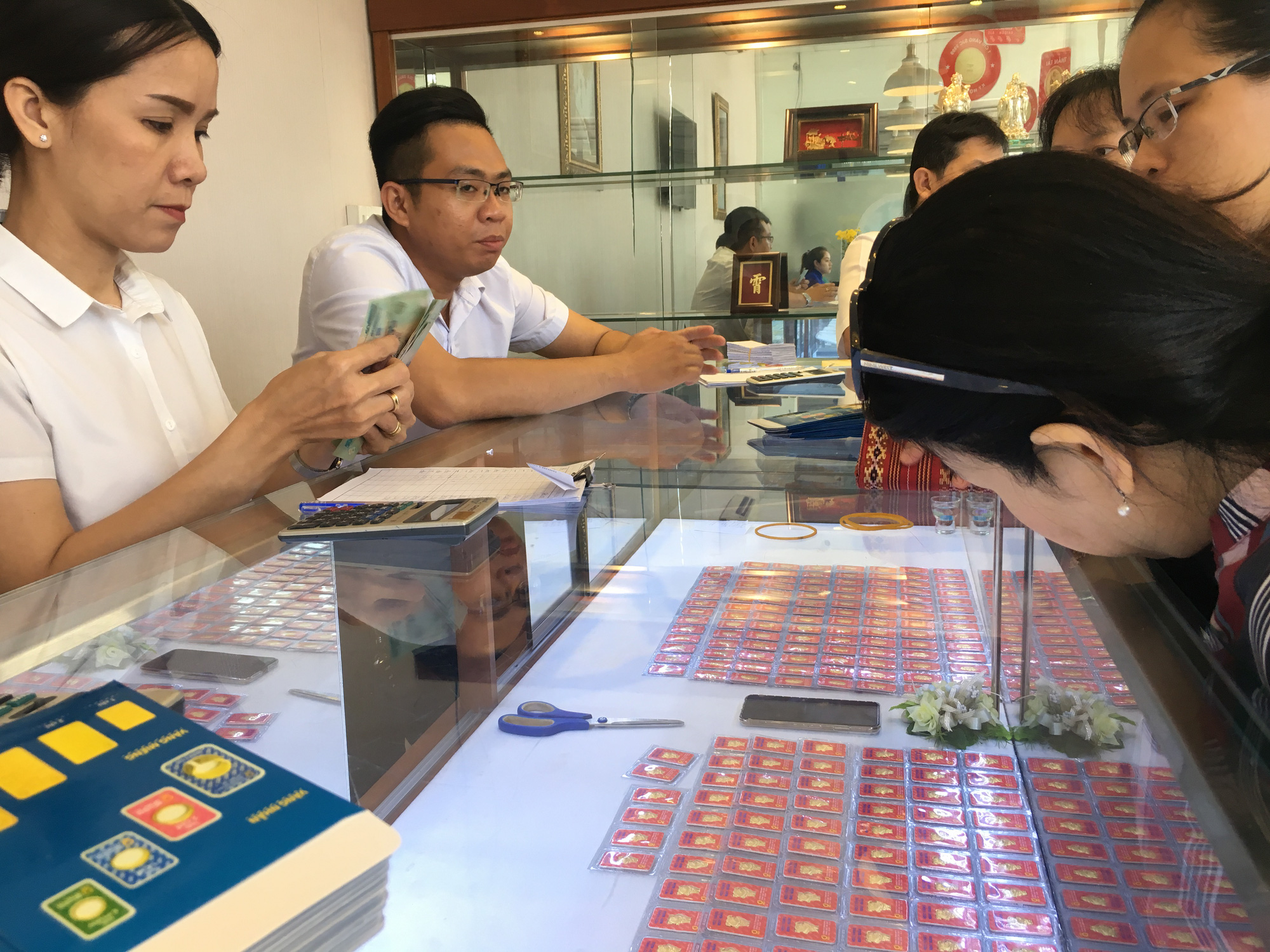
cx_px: 635
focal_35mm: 29
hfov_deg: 61.7
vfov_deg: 48.2
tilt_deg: -9.9
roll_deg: +1.3
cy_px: 476
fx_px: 1064
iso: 25
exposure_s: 1/33
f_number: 2.2
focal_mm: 4.15
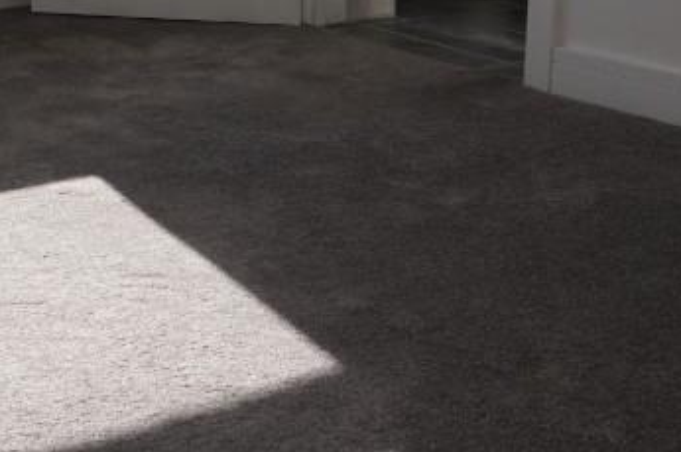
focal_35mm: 71
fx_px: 1342
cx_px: -67
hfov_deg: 26.3
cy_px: -133
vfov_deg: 17.9
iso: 160
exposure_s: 1/80
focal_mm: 16
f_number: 11
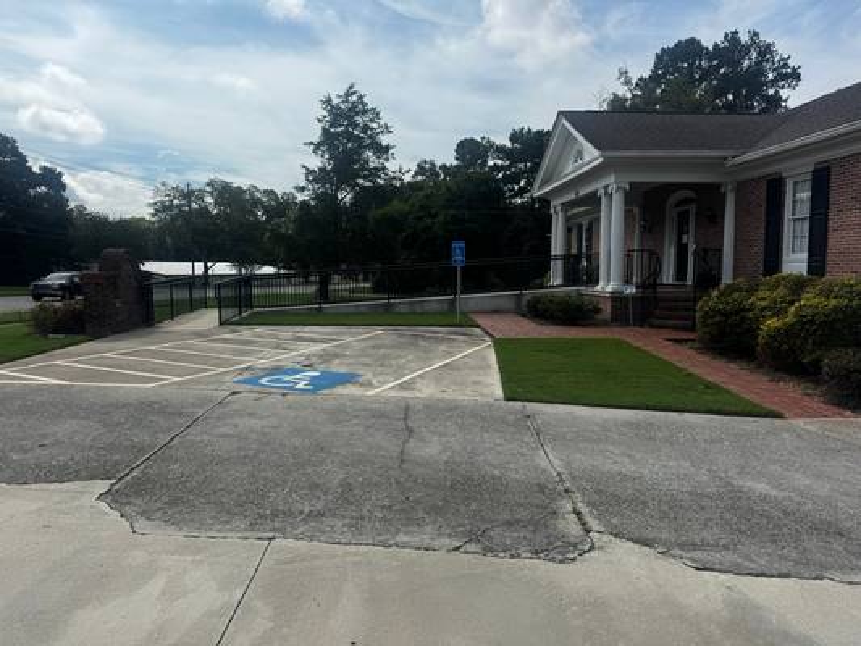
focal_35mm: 24
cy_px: 323
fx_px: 597
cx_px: 430
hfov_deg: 71.6
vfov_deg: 56.8
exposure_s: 1/5814
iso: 80
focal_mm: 6.76
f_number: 1.78
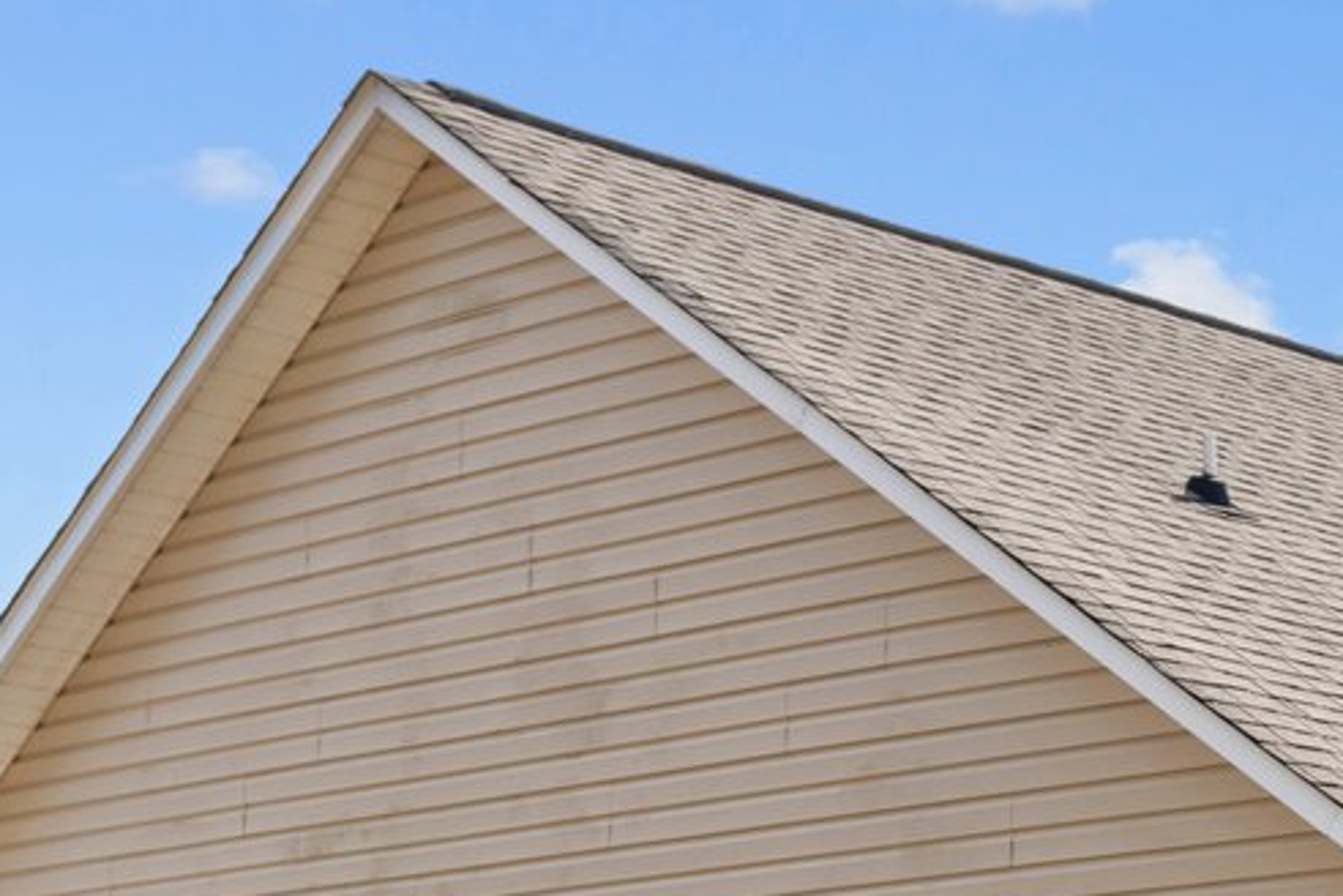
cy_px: 1116
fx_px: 3730
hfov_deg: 18.2
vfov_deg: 13.3
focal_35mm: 100
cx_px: 2004
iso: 125
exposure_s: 1/250
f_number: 8
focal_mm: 24
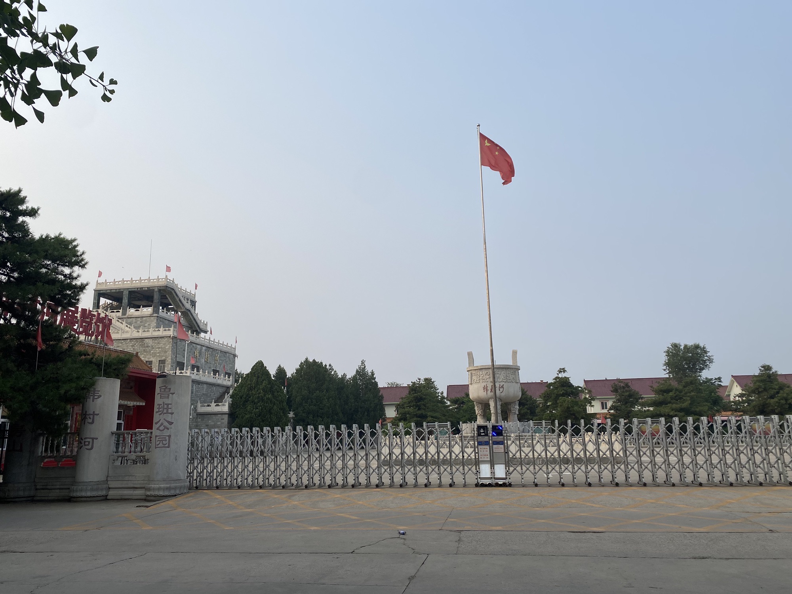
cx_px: 396
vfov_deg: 53.1
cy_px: 297
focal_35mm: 26
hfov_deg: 67.3
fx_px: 595
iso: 32
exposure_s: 1/1808
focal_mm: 4.25
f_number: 1.8
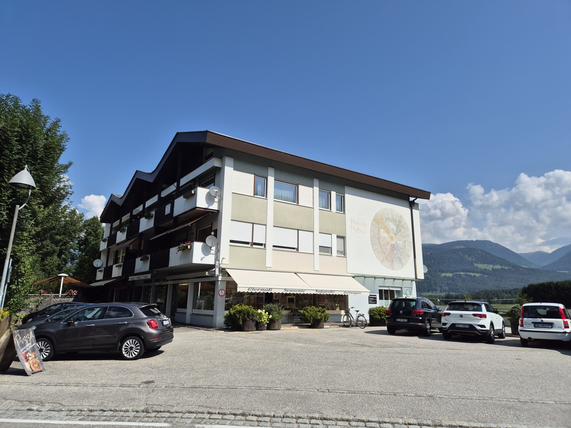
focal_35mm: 23
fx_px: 379
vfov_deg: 58.9
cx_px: 286
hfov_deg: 73.9
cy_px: 214
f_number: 1.8
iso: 25
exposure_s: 1/2896
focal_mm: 5.4
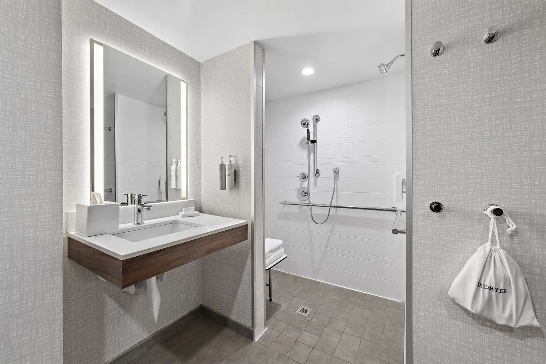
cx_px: 273
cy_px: 182
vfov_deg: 81.2
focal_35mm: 14
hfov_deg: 104.2
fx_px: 212
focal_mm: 14
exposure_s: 1/200
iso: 125
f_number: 7.1
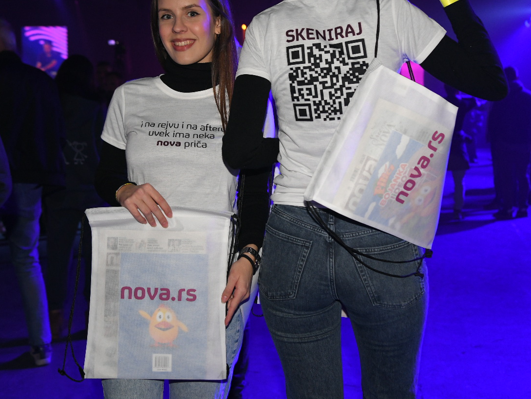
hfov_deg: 38.1
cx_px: 290
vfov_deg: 29.1
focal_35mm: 50
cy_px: 167
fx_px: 767
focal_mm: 35
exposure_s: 1/250
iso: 2000
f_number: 4
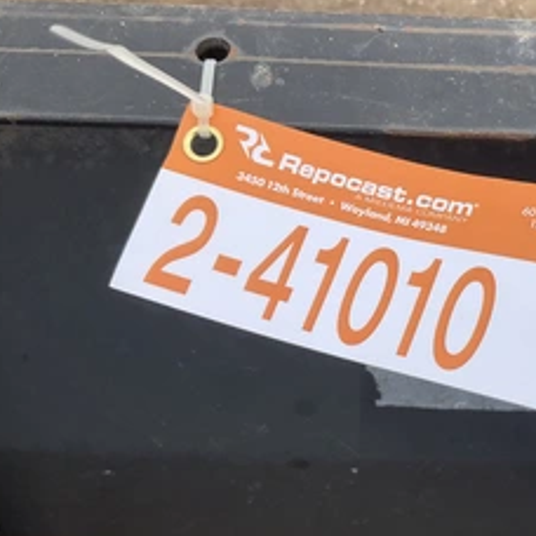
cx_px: 435
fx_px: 788
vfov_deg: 37.5
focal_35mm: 45
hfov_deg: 36.2
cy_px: 277
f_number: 1.8
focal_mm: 3
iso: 25
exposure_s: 1/1490
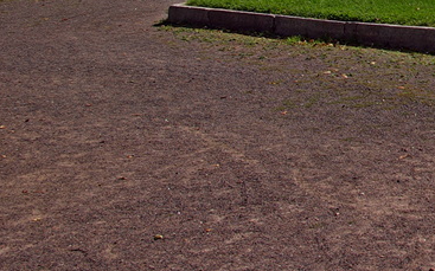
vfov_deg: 10.5
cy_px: -143
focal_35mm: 120
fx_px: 1422
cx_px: 671
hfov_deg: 15.8
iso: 100
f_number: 8
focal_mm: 24
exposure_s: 1/250
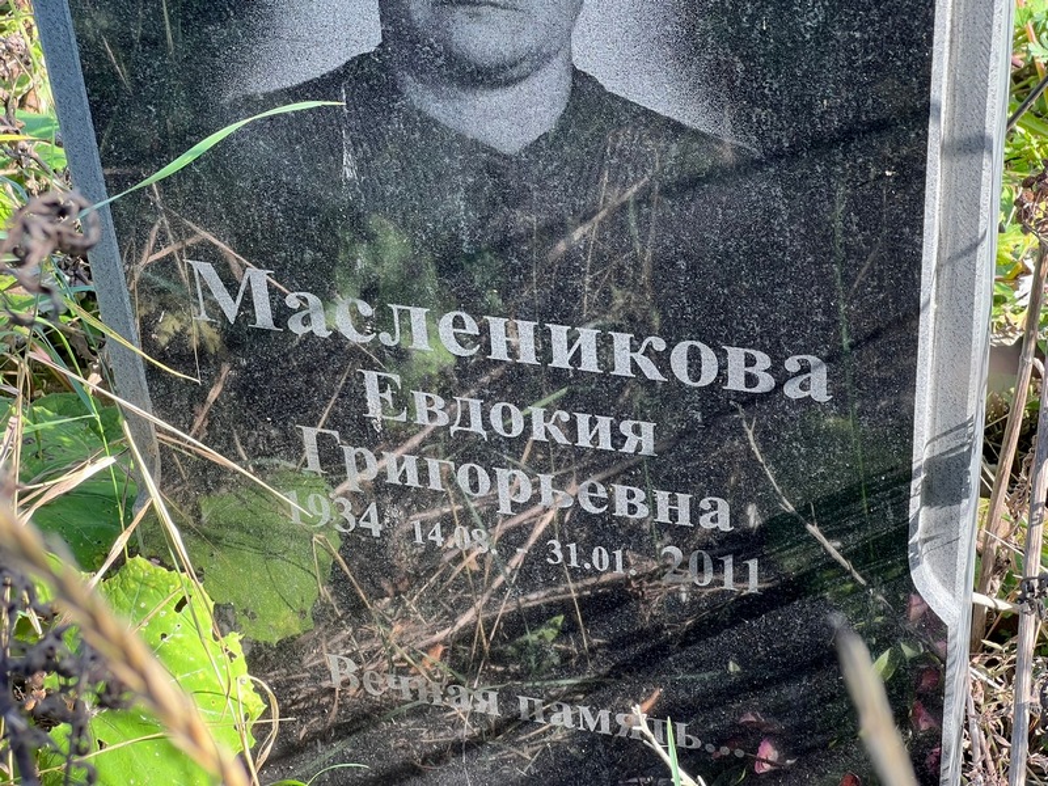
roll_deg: +5.1
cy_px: 393
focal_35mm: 77
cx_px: 524
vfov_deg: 19.1
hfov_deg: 25.3
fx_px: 2331
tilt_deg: -38.3
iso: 64
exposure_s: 1/99
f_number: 2.8
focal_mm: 9
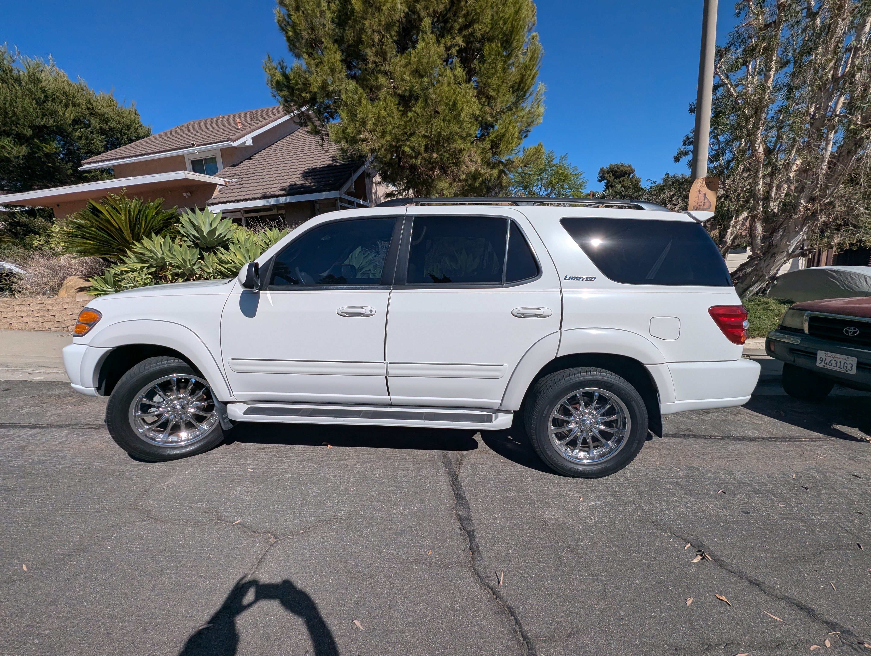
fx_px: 328
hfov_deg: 106.1
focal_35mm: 13
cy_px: 328
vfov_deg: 90.1
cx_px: 436
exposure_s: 1/4098
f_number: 2.2
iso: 46
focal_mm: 1.95
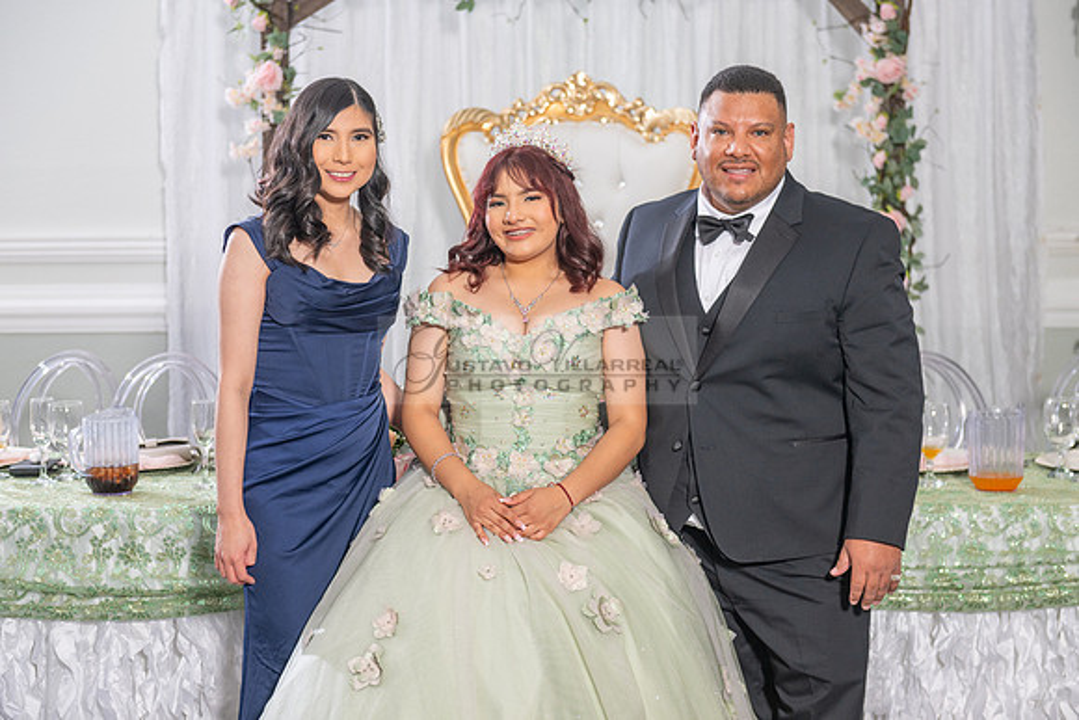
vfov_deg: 22.6
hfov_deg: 33.4
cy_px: 360
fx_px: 1799
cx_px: 540
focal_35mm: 60
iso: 400
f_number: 3.5
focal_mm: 60
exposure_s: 1/160
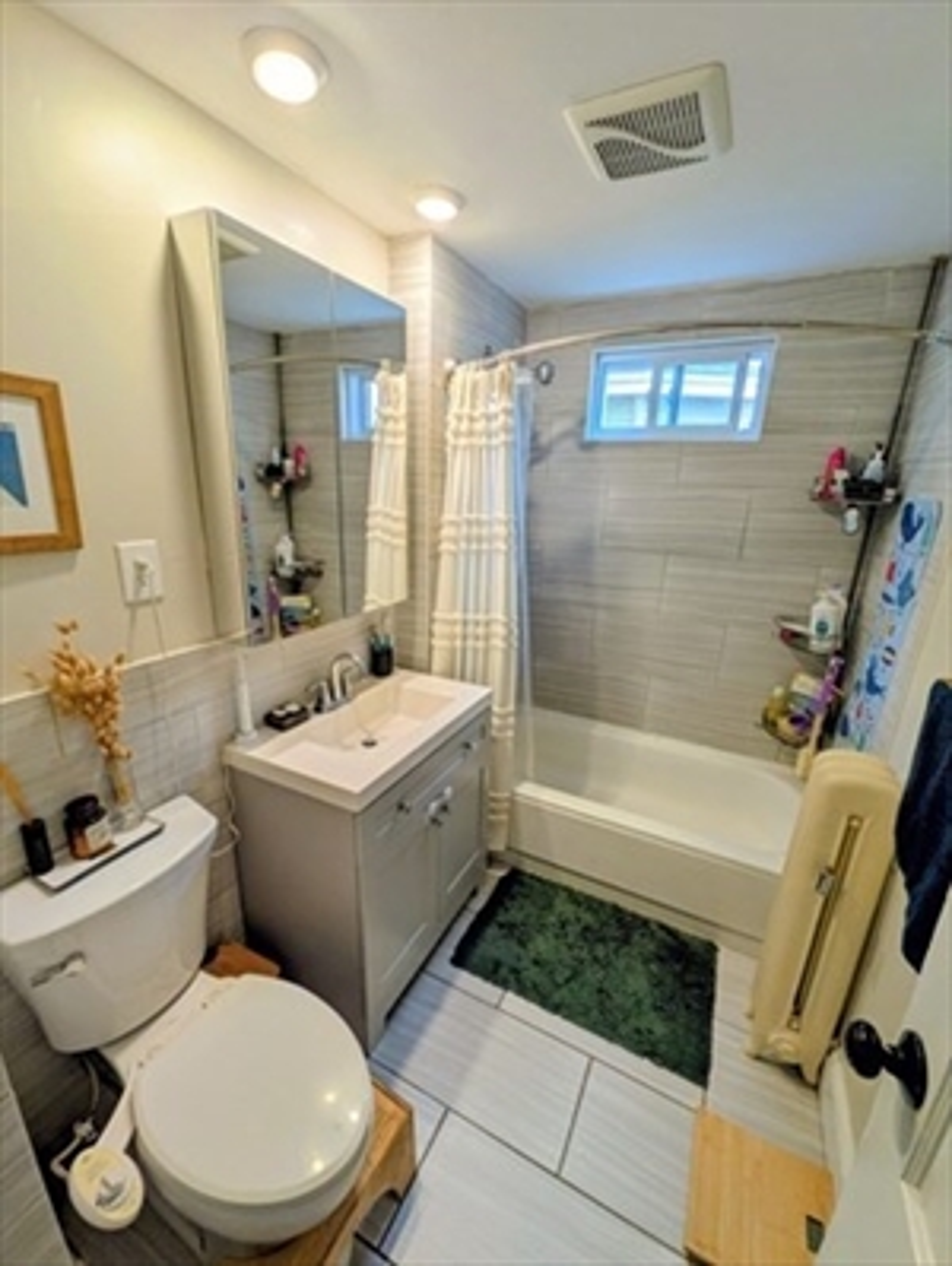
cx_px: 476
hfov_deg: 85.8
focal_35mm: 14
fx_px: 513
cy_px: 633
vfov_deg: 102.0
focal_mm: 1.85
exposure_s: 1/120
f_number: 2.2
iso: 88
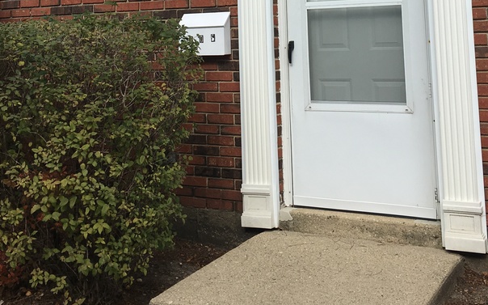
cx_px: 224
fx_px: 731
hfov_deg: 36.9
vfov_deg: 22.2
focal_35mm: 55
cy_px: -34
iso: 25
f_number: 2.2
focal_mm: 4.15
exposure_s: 1/1068
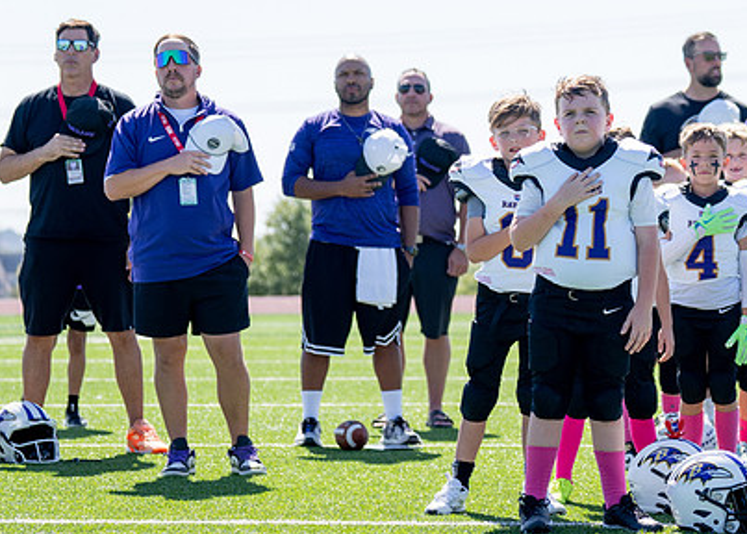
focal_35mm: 161
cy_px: 191
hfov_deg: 12.5
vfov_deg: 8.9
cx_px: 534
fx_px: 3416
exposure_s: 1/1600
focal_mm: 70
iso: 125
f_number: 2.8
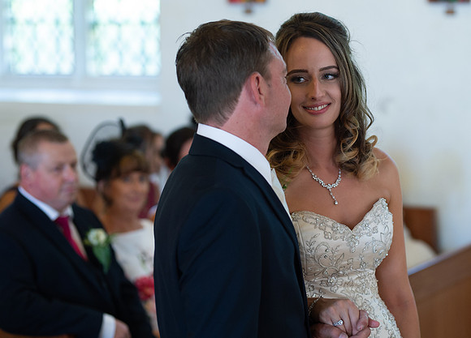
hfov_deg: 17.4
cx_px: 325
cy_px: 121
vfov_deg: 12.6
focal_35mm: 115
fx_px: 1538
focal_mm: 85
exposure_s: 1/125
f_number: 2.5
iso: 1000
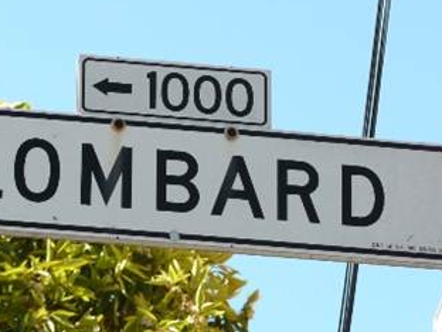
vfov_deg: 5.3
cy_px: 169
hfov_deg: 7.1
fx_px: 3575
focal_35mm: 280
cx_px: 187
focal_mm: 30.4
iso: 100
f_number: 4.5
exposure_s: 1/200
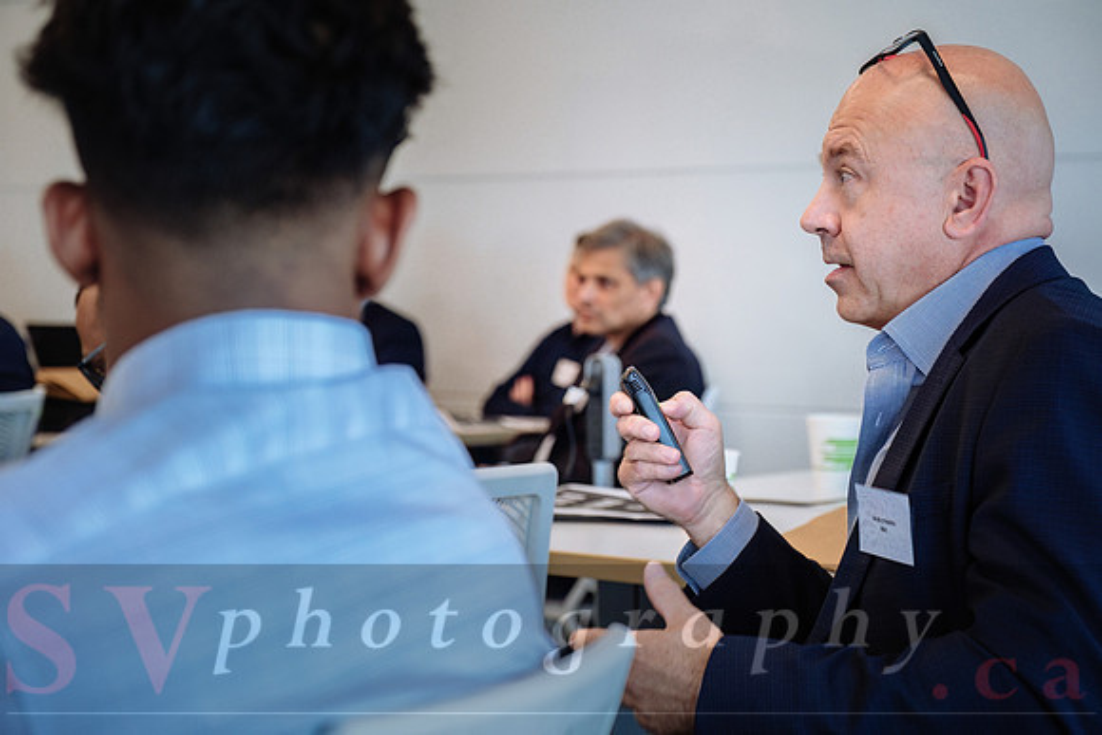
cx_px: 551
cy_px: 368
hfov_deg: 27.7
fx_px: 2235
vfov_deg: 18.7
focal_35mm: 73
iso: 1250
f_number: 3.6
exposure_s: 1/250
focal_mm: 48.5
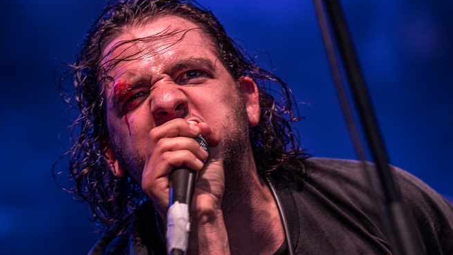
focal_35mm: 260
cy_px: 149
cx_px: 232
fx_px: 3122
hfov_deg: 8.3
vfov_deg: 4.7
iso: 640
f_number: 3.2
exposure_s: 1/125
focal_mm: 150
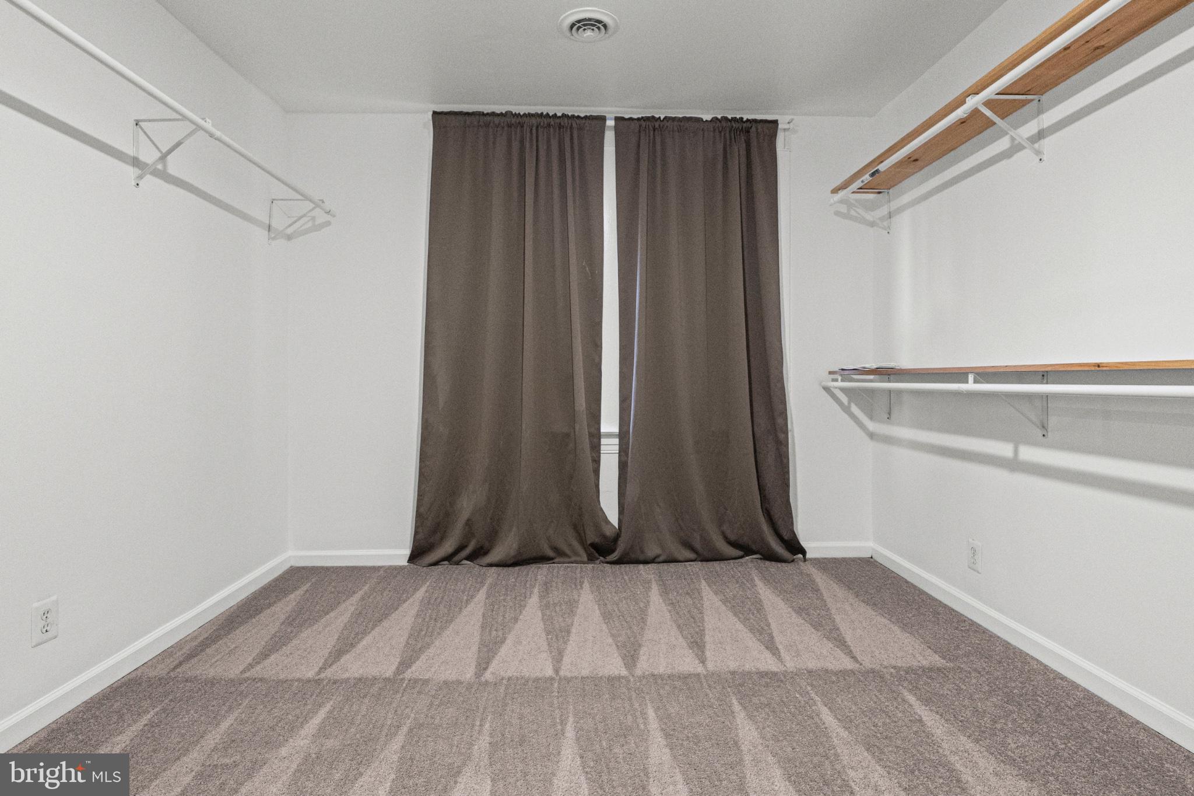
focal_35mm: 16
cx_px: 597
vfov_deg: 73.7
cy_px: 398
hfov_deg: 96.8
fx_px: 530
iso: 5000
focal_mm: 16
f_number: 8
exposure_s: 1/13
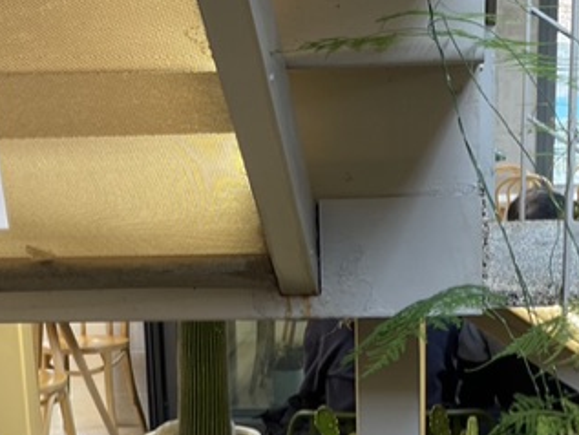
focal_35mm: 84
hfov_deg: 23.3
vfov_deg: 16.8
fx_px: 1406
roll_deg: +3.8
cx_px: 281
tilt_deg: -17.3
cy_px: 522
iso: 64
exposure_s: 1/60
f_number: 1.6
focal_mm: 4.2
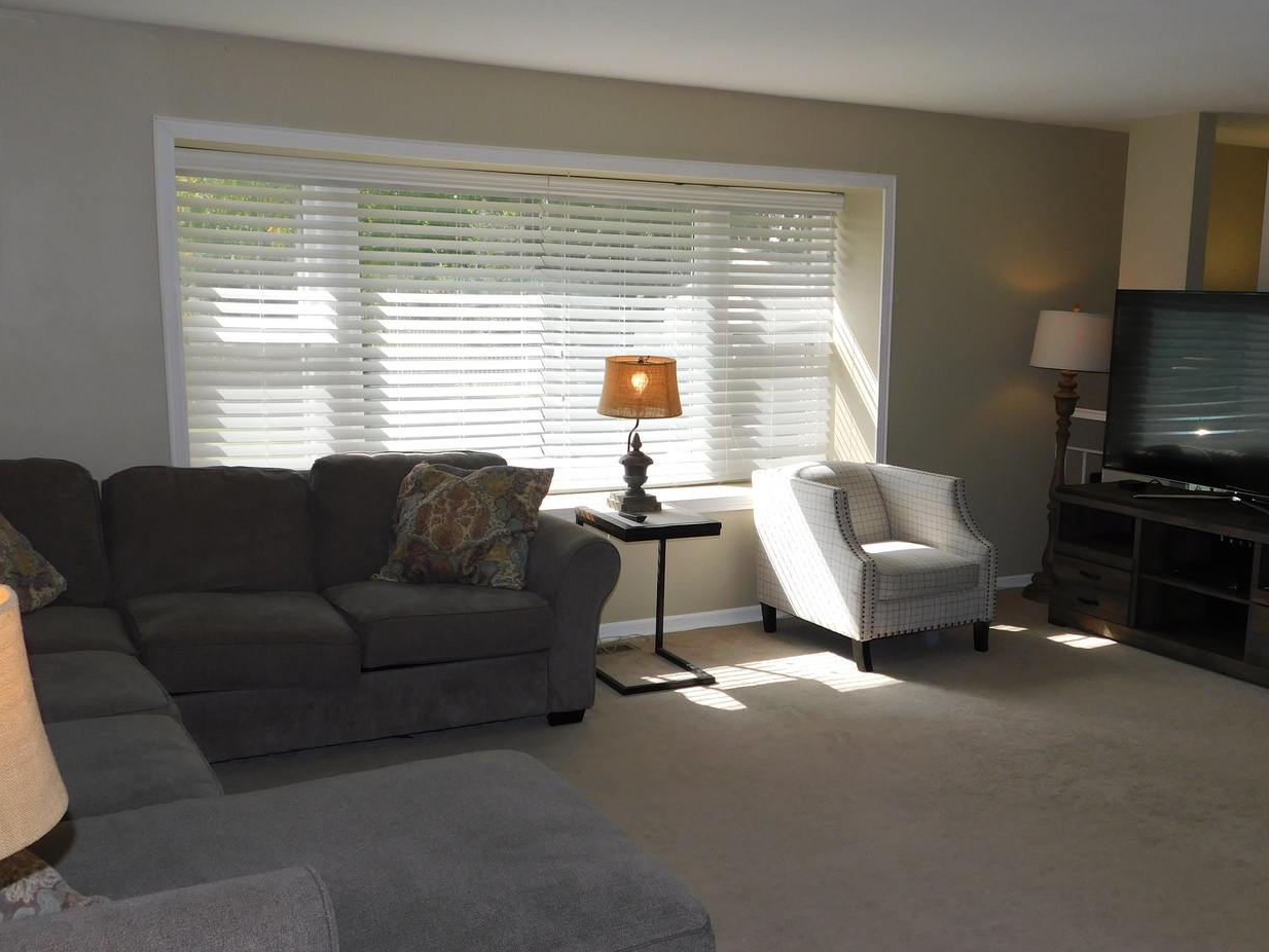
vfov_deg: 40.6
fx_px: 1283
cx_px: 726
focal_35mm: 35
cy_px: 537
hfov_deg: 52.4
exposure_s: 1/320
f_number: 3.2
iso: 125
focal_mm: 5.3
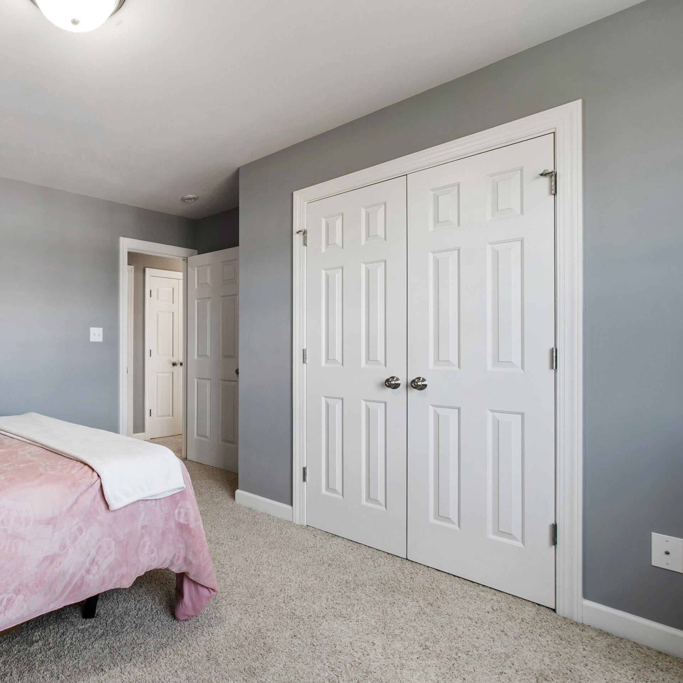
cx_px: 149
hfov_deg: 68.6
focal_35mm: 20
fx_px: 446
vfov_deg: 74.8
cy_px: 340
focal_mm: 10
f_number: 8
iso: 100
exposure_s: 1/5
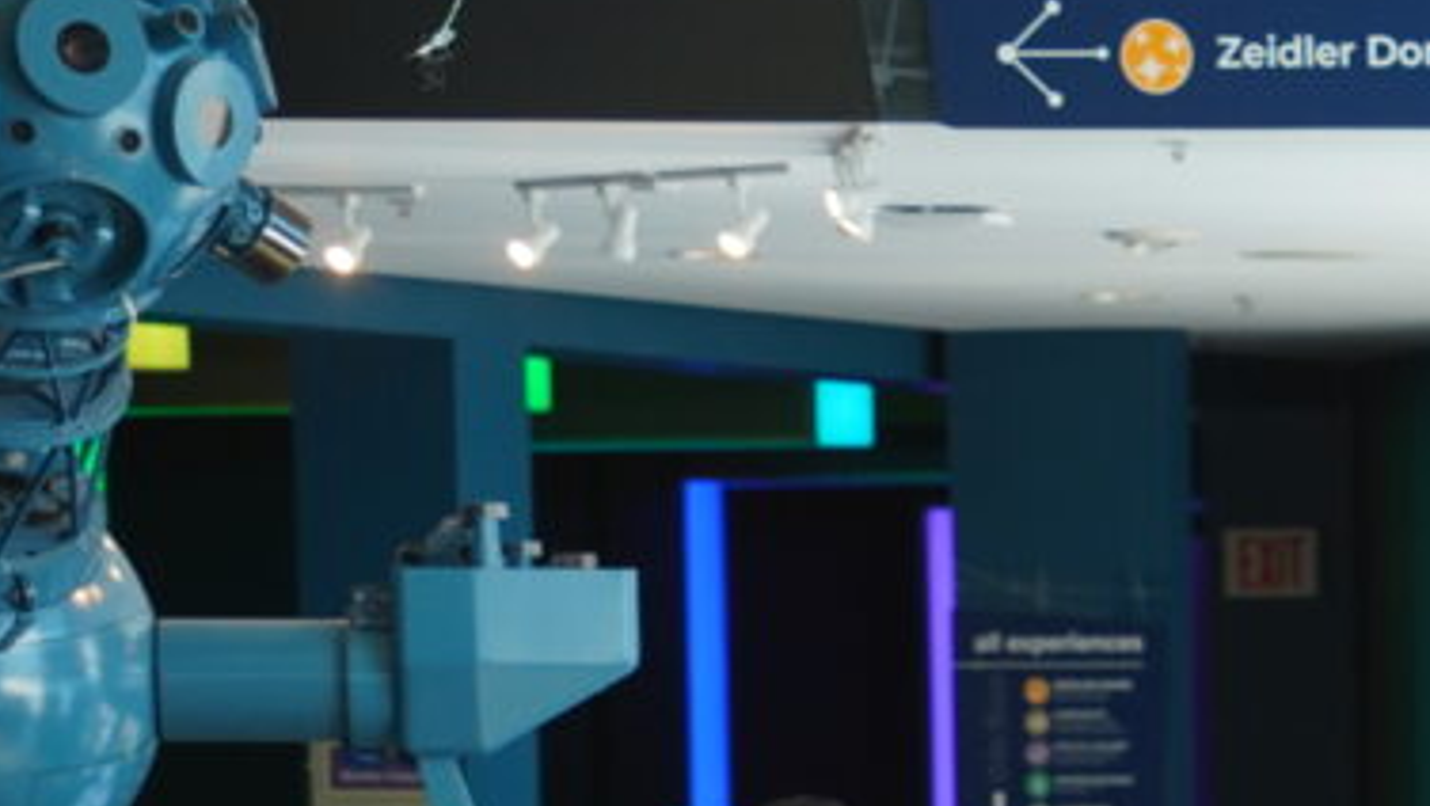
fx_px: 10775
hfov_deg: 7.5
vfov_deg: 4.2
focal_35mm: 284
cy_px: 1403
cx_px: 1962
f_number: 4.5
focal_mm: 85
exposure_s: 1/320
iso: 800
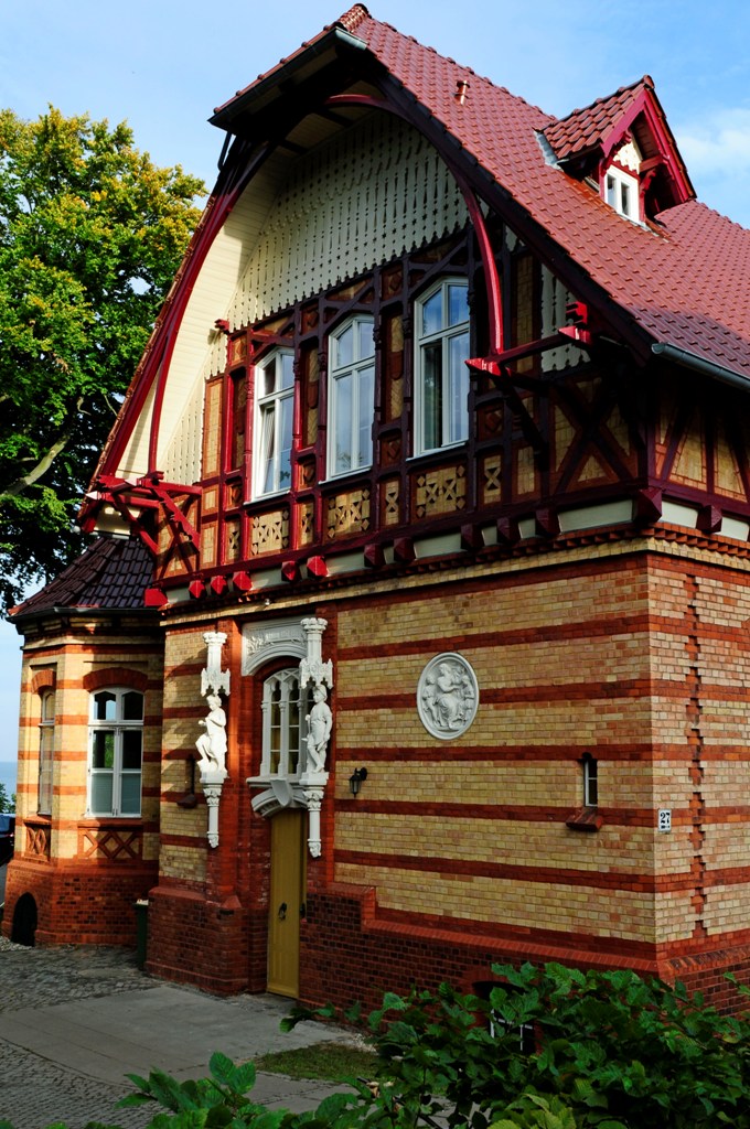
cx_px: 375
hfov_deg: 36.8
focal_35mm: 36
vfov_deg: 53.2
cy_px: 564
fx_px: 1128
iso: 200
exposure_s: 1/80
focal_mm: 24
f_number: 11
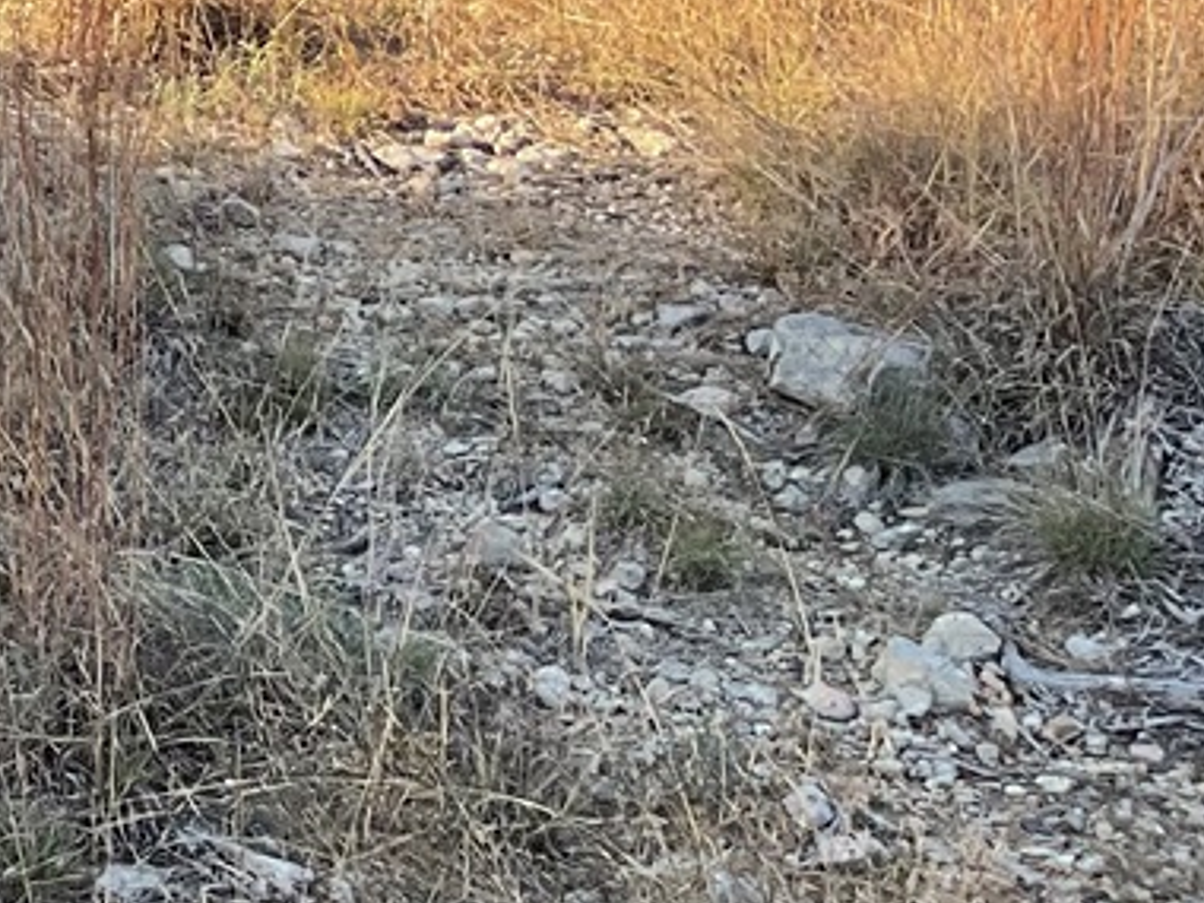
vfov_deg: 12.5
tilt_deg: +0.1
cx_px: -944
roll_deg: -2.3
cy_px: -650
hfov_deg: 15.5
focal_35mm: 110
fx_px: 3826
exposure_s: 1/225
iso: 16
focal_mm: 3
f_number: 1.8
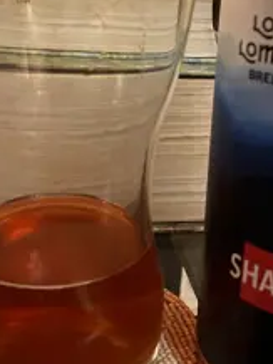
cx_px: 144
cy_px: 86
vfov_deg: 38.5
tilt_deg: -12.4
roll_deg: -3.3
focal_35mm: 48
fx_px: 504
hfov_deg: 30.3
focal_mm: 4.25
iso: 640
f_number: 1.8
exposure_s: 1/8
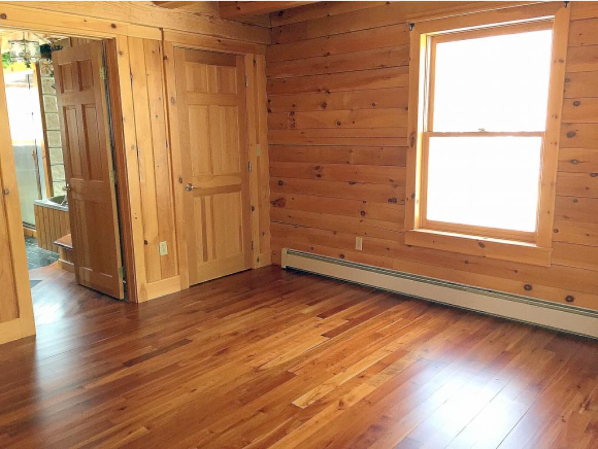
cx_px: 299
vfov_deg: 48.3
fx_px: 501
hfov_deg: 61.6
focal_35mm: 29
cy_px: 224
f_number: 2.2
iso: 125
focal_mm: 4.15
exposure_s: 1/30
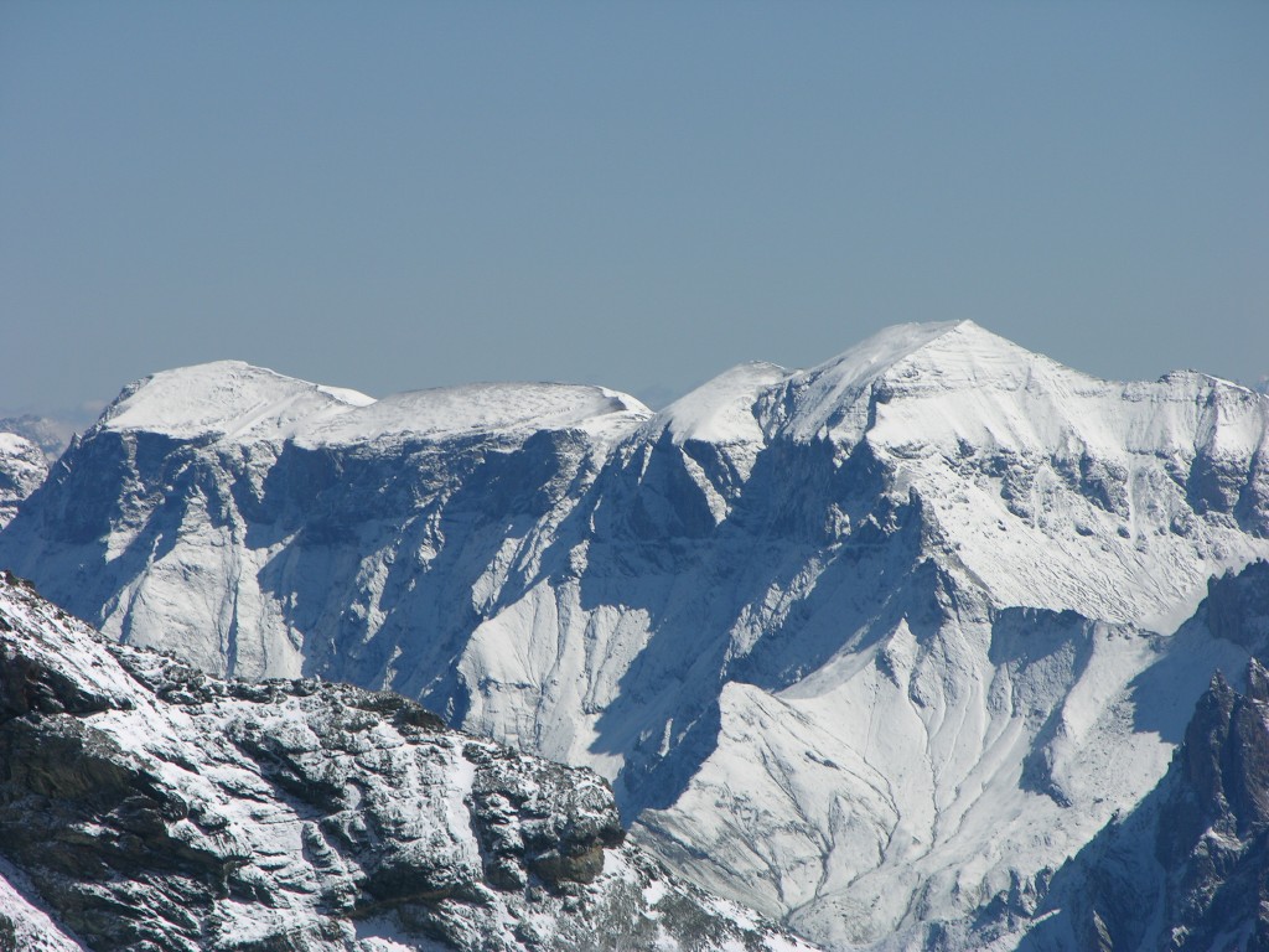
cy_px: 476
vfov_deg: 5.3
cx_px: 634
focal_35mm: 280
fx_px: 10265
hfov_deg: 7.1
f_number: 6.6
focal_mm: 71.2
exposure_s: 1/510
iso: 50
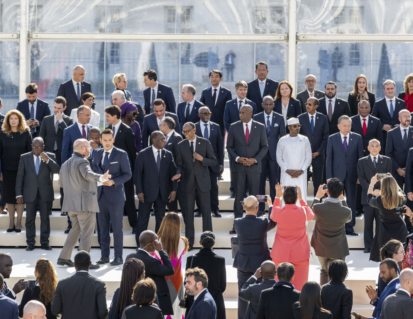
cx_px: 243
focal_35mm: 156
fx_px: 1885
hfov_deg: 12.5
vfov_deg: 9.7
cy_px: 83
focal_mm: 70
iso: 125
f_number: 3.2
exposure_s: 1/320
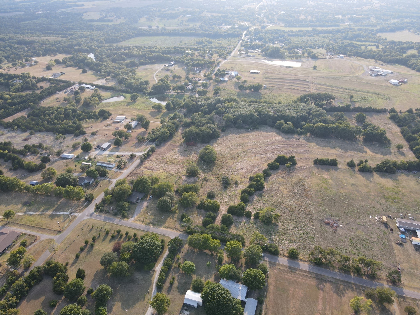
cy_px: 158
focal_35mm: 24
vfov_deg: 56.8
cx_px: 210
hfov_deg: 71.6
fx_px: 291
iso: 100
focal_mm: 4.5
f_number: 2.8
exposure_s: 1/160
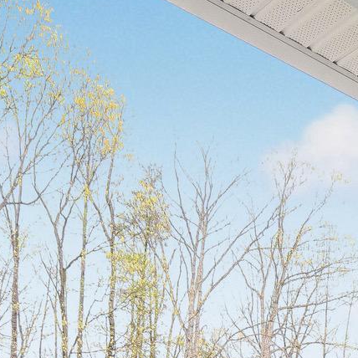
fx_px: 667
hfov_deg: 26.9
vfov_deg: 26.0
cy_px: 458
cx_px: 418
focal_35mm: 57
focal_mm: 14
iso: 2000
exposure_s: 1/2000
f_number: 2.8
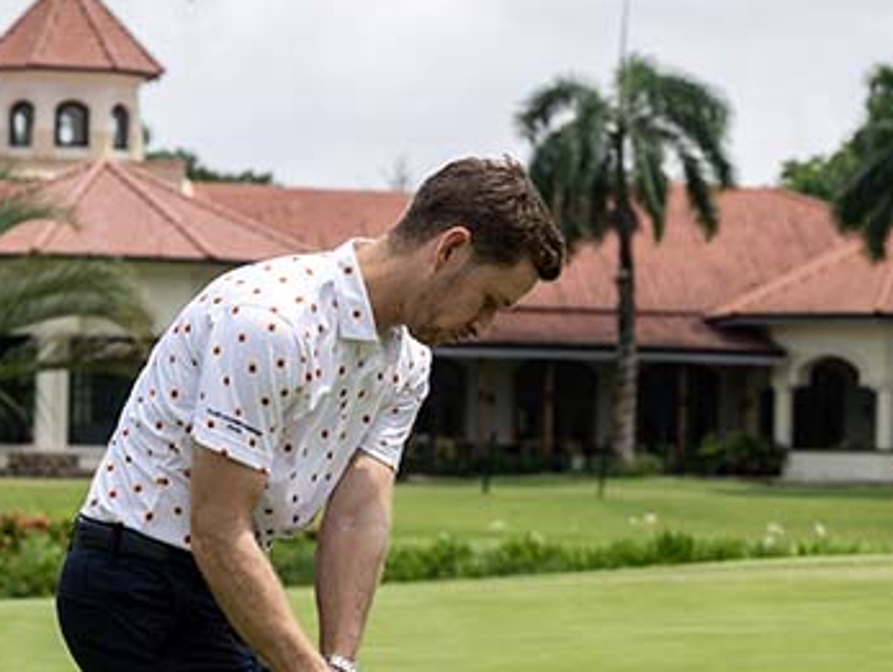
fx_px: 4803
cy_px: 510
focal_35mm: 186
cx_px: 602
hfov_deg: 10.6
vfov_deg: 8.0
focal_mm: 70
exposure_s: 1/400
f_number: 5
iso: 110
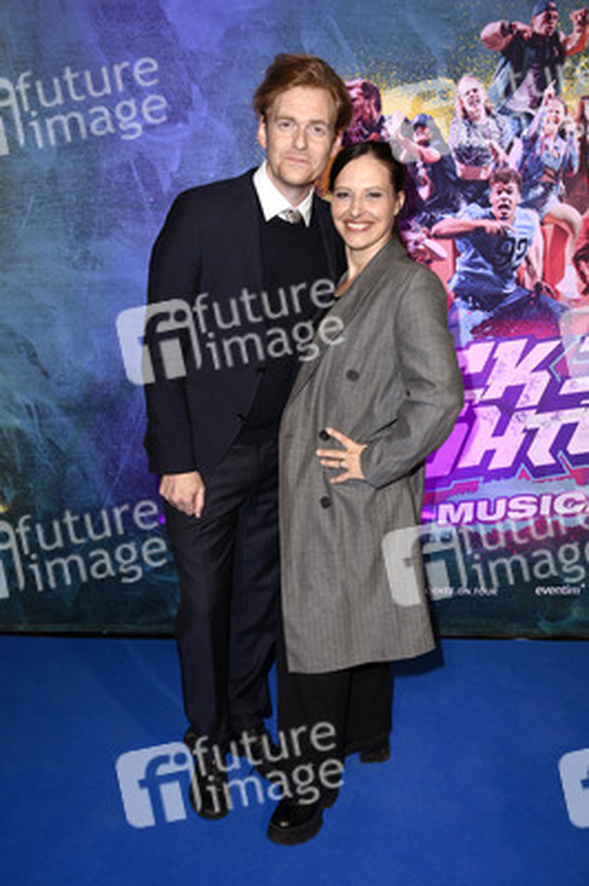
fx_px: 787
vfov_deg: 58.8
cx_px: 294
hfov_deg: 41.0
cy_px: 443
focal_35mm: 32
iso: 1250
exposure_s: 1/250
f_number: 5
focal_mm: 32
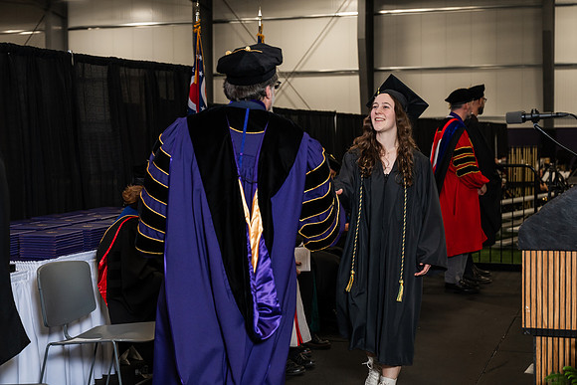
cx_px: 288
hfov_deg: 34.5
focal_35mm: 58
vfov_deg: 23.4
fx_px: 930
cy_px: 192
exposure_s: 1/200
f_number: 4.5
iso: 1250
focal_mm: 58
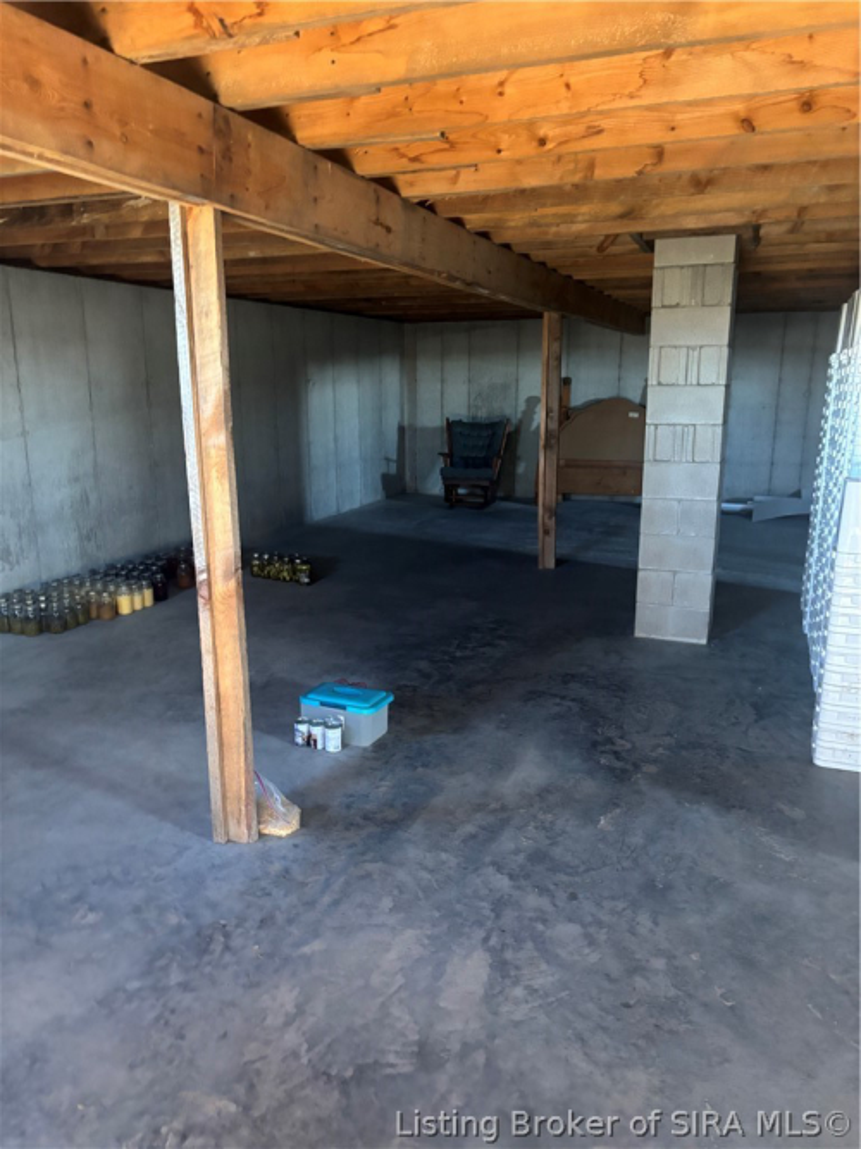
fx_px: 863
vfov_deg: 67.3
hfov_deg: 53.0
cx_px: 430
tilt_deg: -13.7
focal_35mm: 26
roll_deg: -1.4
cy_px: 574
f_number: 1.6
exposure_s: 1/30
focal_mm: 5.96
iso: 640
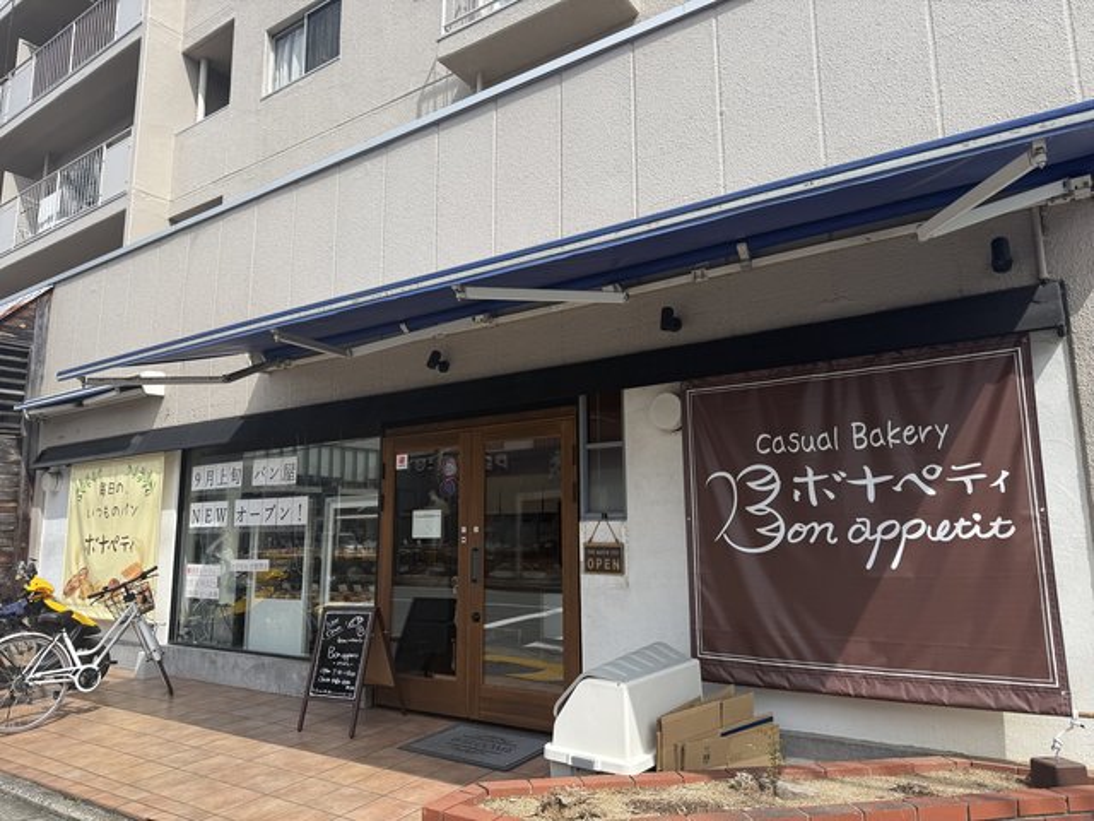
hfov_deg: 71.6
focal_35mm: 24
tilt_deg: +10.2
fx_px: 758
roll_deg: -0.6
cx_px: 547
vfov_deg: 56.8
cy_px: 410
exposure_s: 1/3145
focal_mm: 6.76
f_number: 1.78
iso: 80
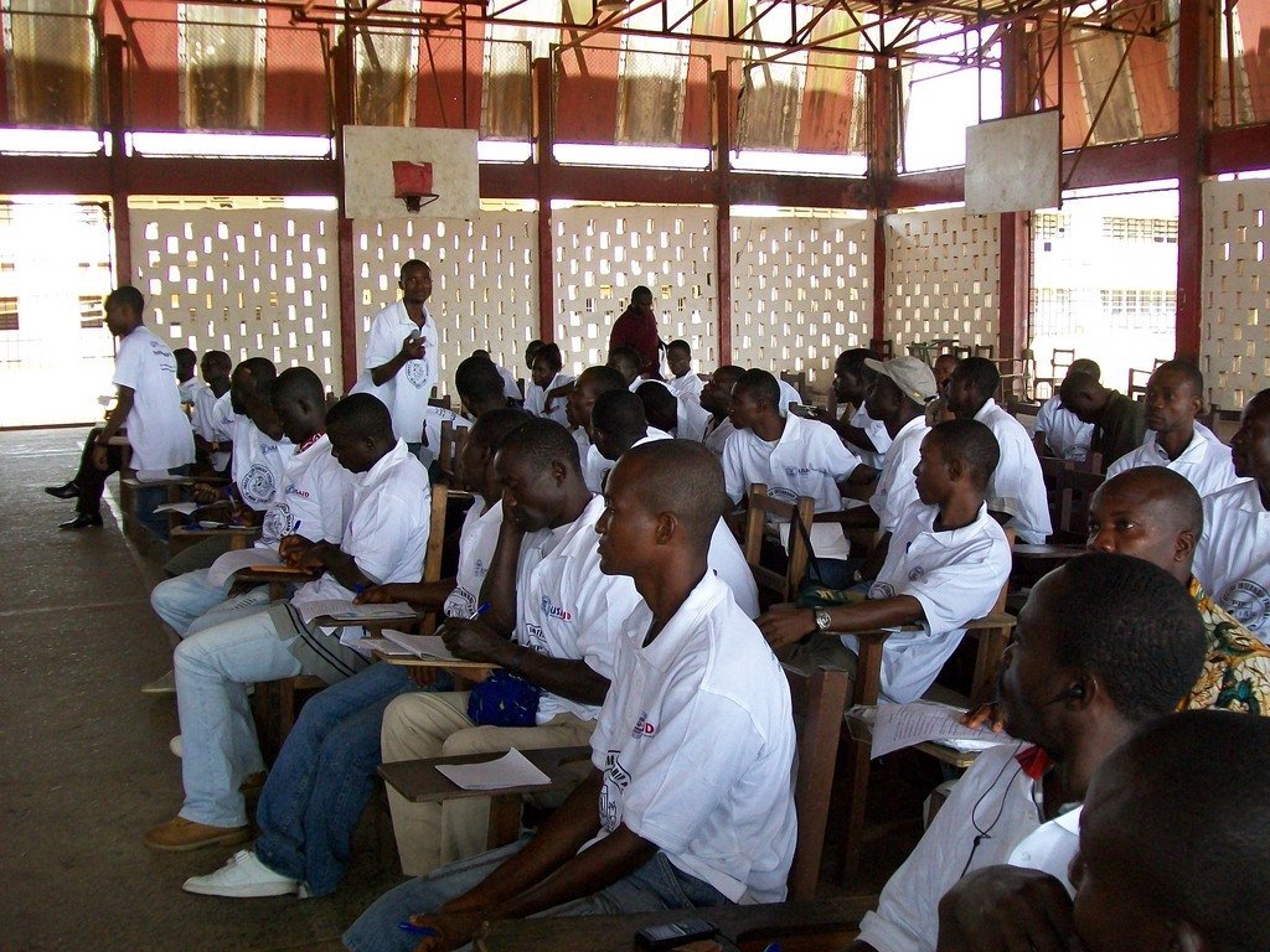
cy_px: 476
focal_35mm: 36
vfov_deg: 39.7
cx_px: 635
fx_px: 1321
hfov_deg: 51.4
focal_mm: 6
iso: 160
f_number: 2.7
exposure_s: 1/125
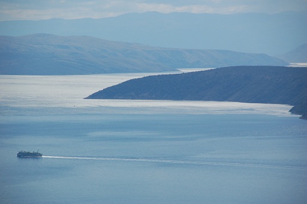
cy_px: 102
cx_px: 154
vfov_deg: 6.8
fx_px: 1725
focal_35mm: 202
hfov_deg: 10.2
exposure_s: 1/4000
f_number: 6
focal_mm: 135
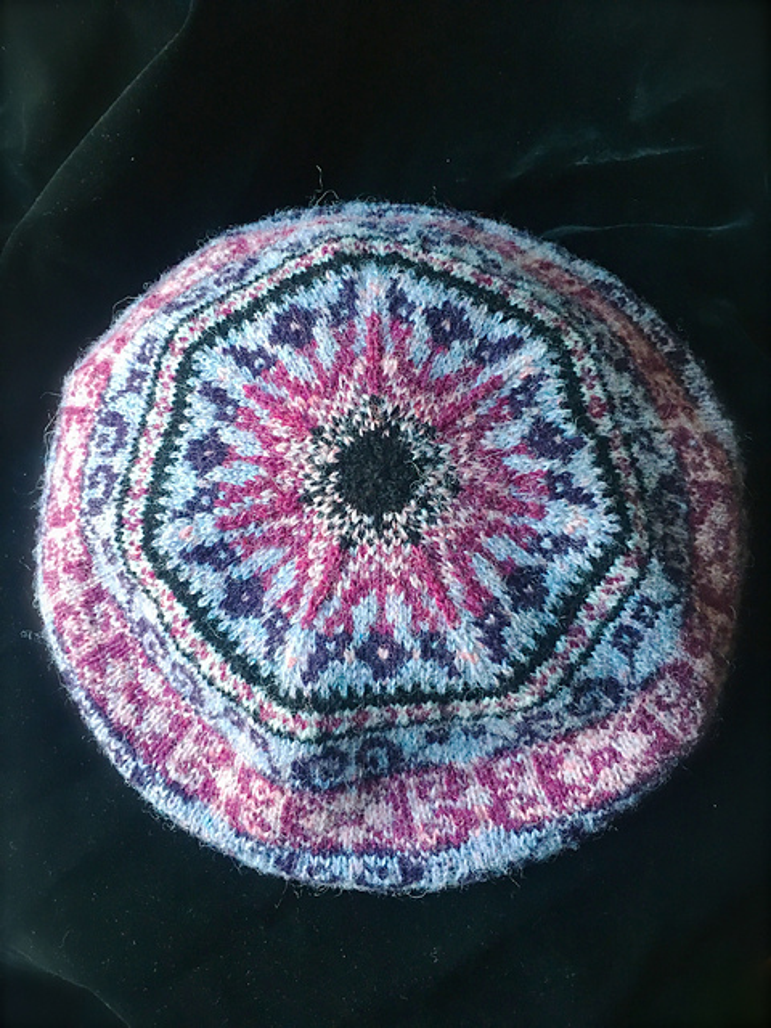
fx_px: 861
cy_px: 514
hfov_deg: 48.2
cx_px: 386
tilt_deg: -68.7
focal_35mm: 29
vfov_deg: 61.7
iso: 80
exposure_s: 1/15
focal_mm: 4.15
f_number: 2.2
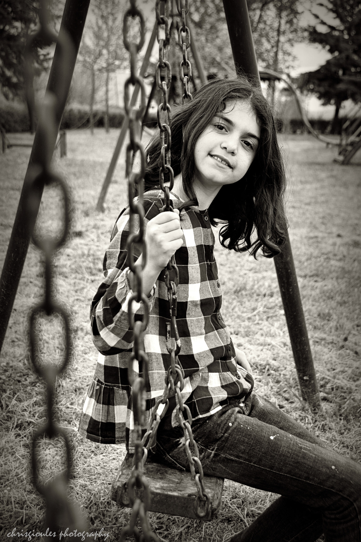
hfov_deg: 25.1
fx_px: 812
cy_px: 271
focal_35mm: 54
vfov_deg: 36.9
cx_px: 180
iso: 280
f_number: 5
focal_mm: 36
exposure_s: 1/125
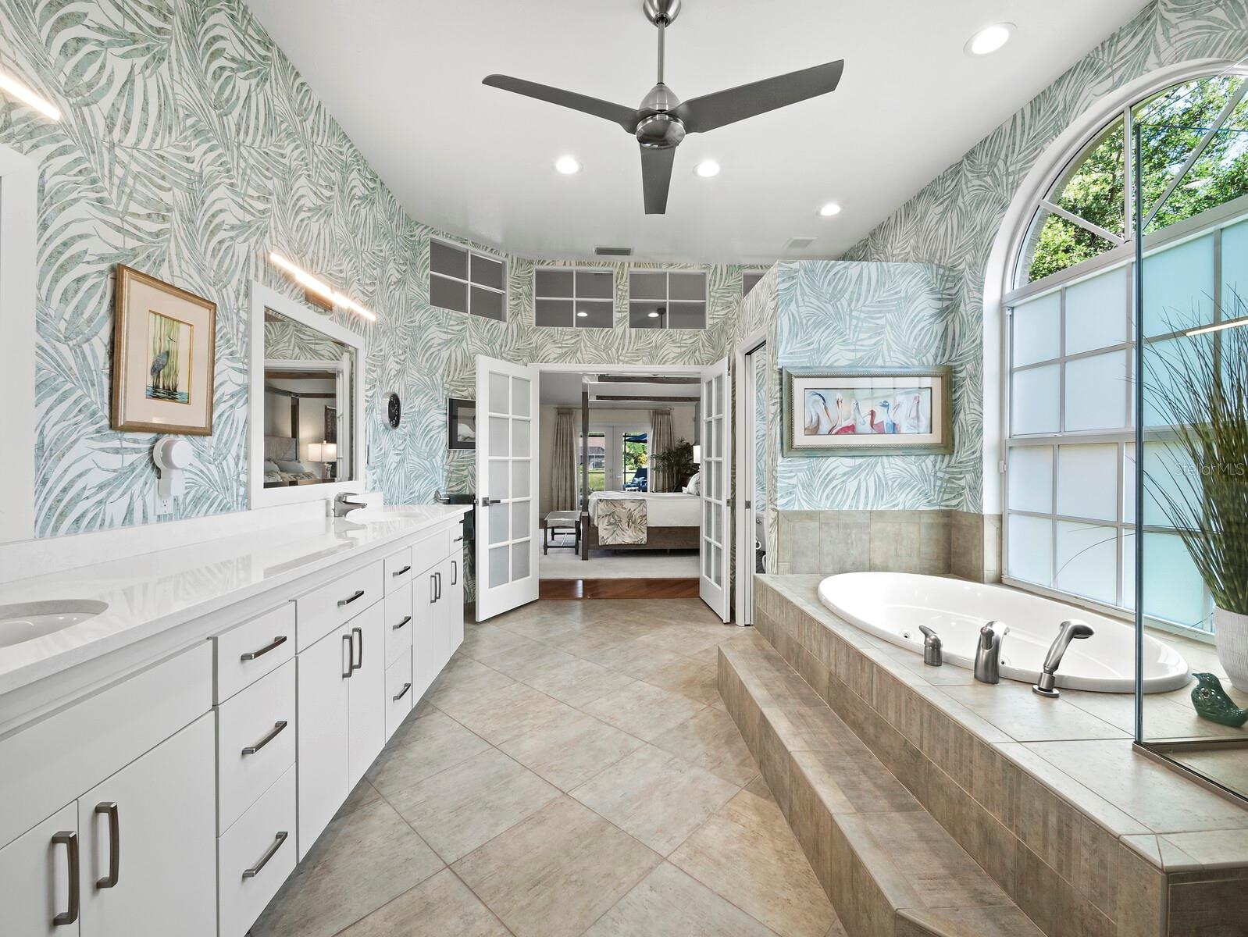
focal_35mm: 14
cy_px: 468
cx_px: 624
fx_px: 505
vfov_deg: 85.7
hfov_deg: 102.0
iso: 400
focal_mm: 7
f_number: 11
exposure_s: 1/10
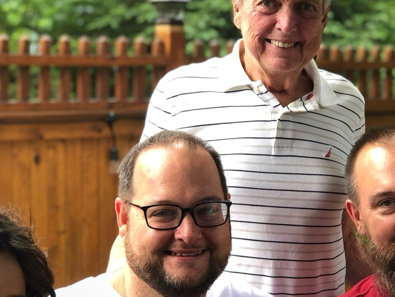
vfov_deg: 13.9
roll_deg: +0.6
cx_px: 242
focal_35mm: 106
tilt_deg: -5.9
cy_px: 191
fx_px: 1210
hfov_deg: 18.5
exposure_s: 1/30
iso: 32
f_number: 2.8
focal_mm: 6.6
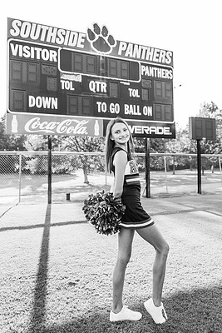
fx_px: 250
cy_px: 148
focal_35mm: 27
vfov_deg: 67.2
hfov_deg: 47.9
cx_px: 119
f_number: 2.8
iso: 200
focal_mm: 24
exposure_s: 1/500
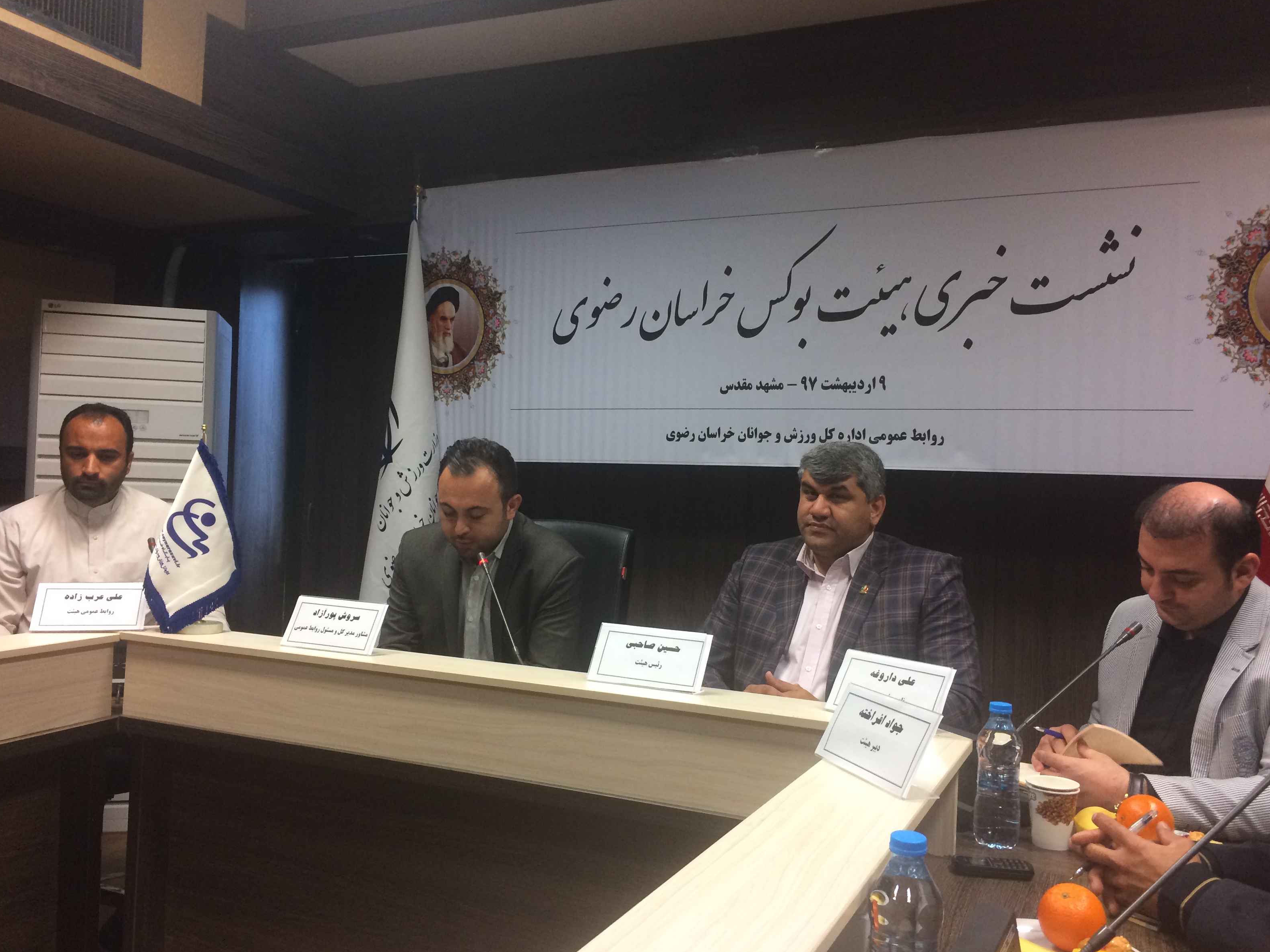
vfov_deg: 46.8
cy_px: 475
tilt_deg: +0.5
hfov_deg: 60.0
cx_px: 640
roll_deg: -1.3
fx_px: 1101
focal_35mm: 30
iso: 80
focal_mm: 4.15
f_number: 2.2
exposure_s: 1/33
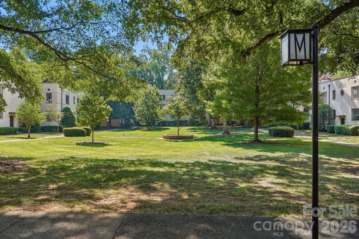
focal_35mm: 30
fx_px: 299
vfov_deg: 43.6
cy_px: 120
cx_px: 180
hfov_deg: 61.9
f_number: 8
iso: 125
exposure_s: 1/30
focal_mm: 20
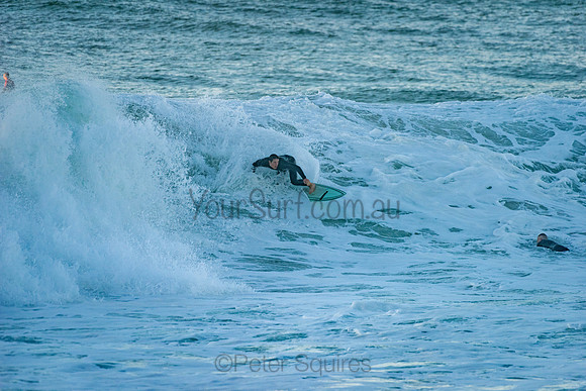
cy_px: 196
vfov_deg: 2.8
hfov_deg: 4.1
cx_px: 293
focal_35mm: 500
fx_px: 8140
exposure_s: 1/1600
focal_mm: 500
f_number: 5.6
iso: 450
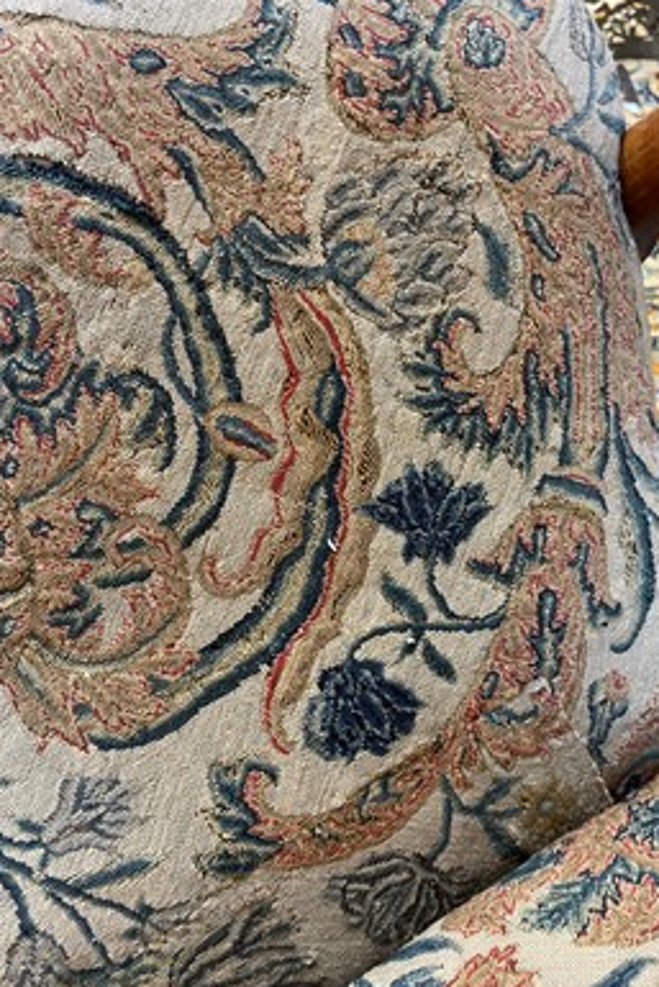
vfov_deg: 67.4
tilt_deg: -54.3
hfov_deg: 47.9
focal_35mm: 27
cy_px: 500
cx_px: 359
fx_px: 741
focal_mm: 5.1
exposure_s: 1/50
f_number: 1.6
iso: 400
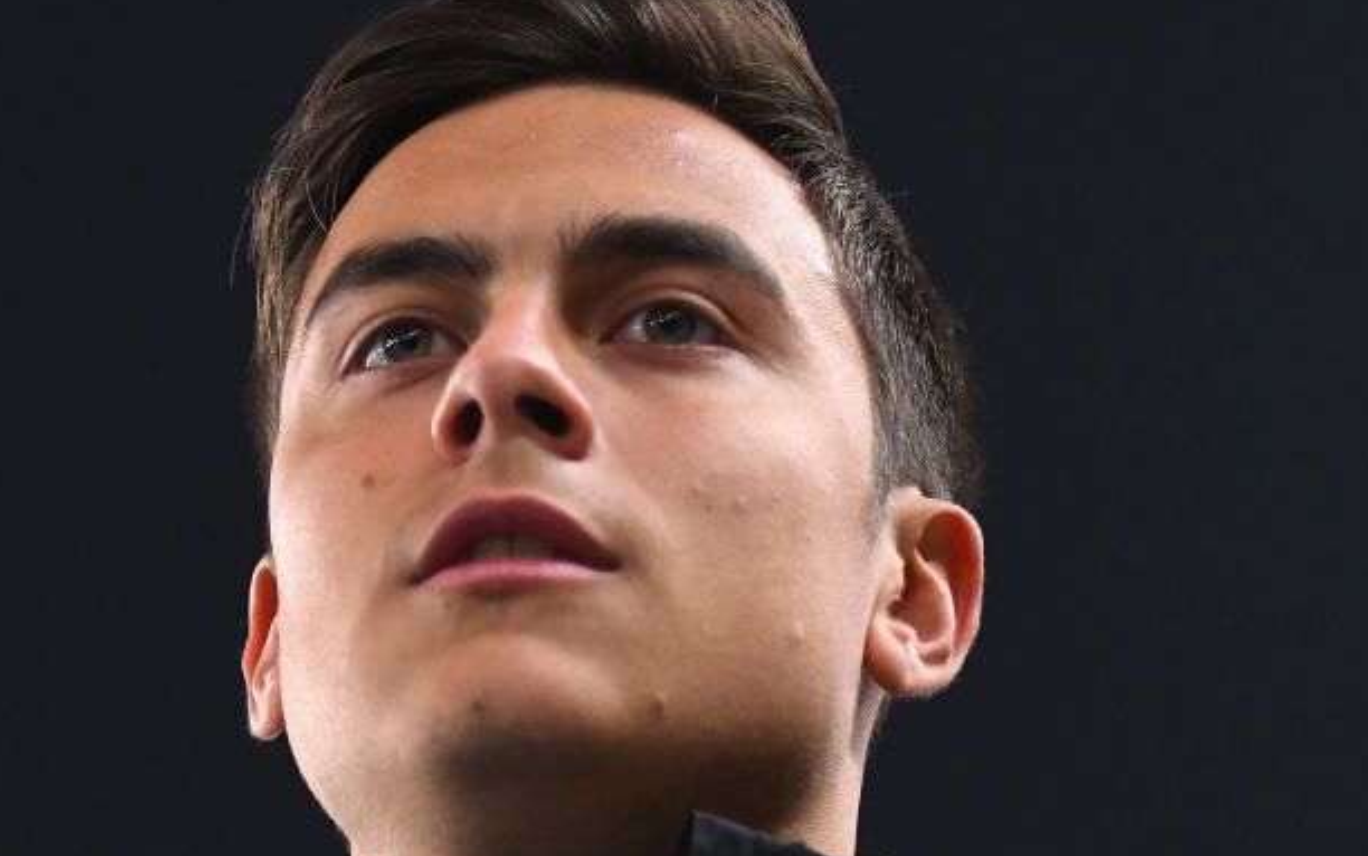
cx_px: 485
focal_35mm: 179
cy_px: 500
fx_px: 6676
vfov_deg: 7.3
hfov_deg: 11.7
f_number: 2.8
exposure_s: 1/1250
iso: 3200
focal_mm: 70
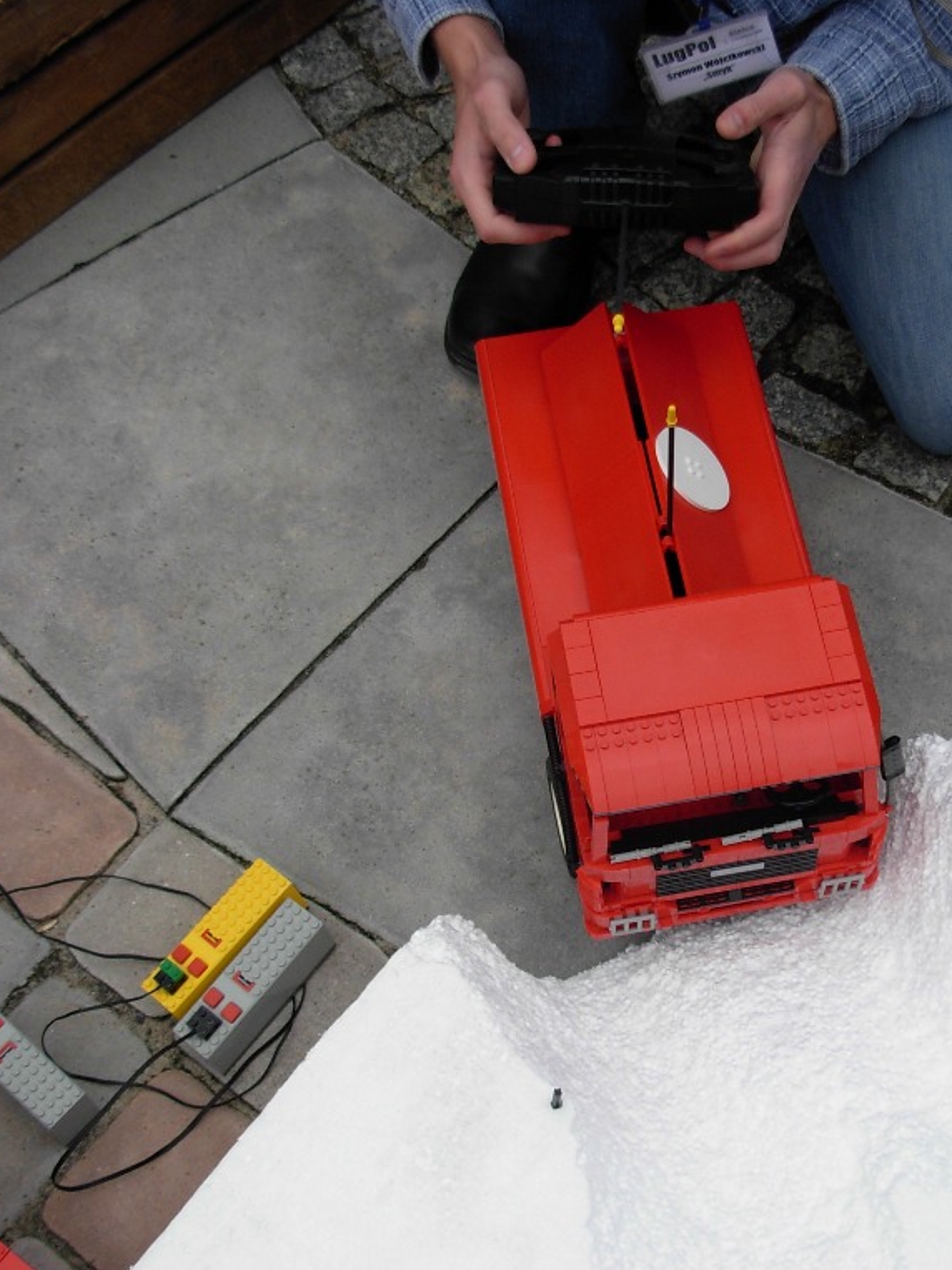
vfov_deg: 37.5
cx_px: 696
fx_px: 1871
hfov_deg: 28.2
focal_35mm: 51
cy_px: 633
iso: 79
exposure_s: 1/609
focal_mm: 6.3
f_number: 2.9
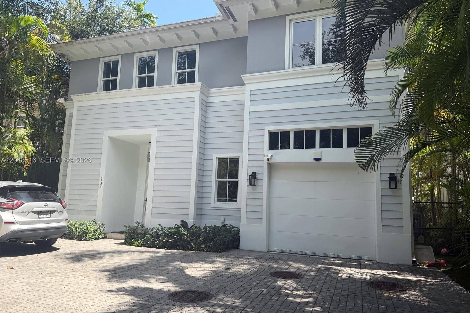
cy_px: 161
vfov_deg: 51.3
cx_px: 235
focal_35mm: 25
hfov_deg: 71.5
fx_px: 326
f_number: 1.78
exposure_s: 1/1464
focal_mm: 6.76
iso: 80
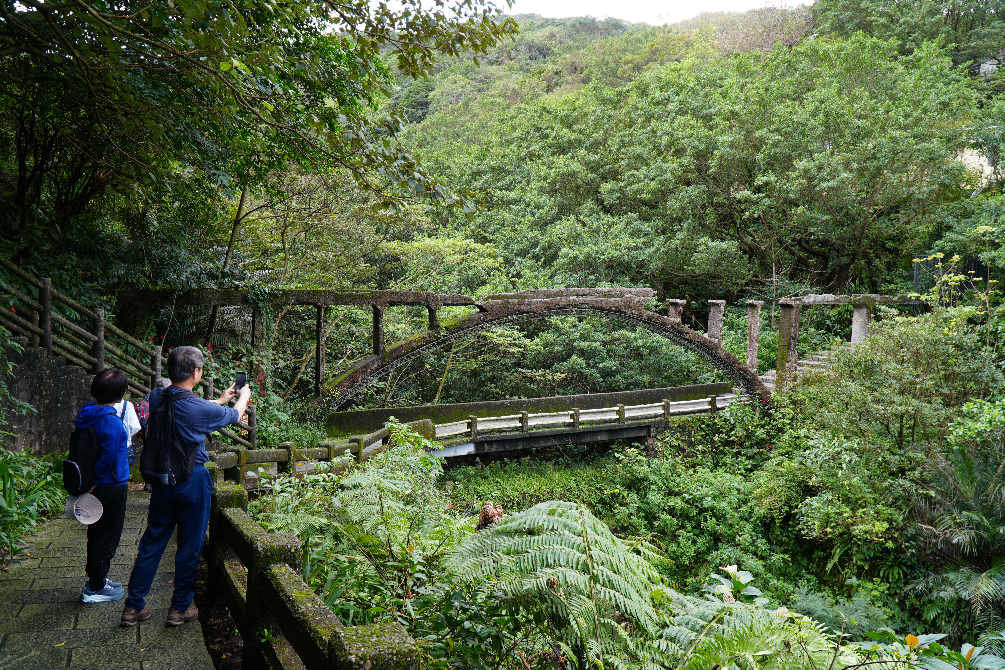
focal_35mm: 27
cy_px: 335
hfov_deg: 67.4
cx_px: 502
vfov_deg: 47.9
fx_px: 754
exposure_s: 1/60
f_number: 4.5
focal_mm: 18
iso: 100
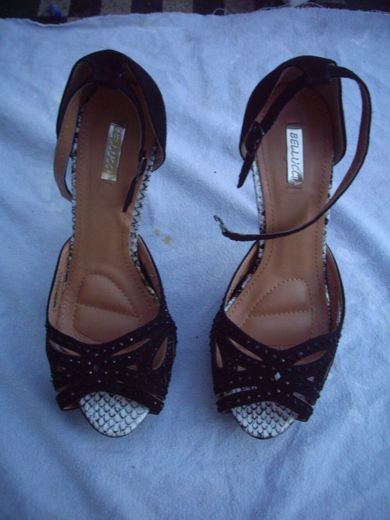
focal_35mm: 38
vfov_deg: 49.0
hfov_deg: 37.7
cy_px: 260
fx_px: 571
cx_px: 195
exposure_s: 1/13
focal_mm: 6.2
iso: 200
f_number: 2.7
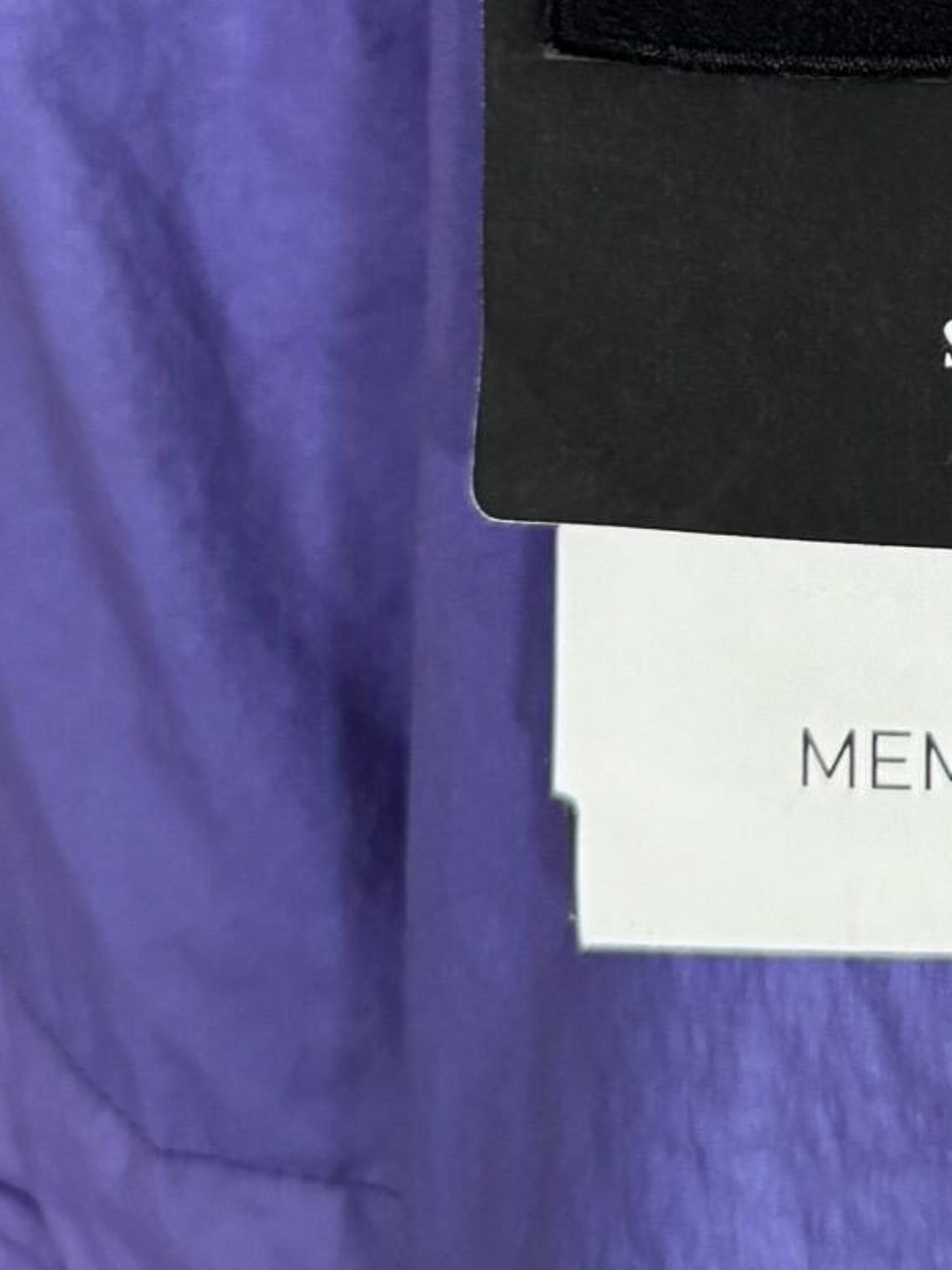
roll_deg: +0.4
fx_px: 2971
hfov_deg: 17.1
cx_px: 1238
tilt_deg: -15.5
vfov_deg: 22.9
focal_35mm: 81
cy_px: -72
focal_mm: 6.76
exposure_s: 1/60
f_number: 1.78
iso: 500
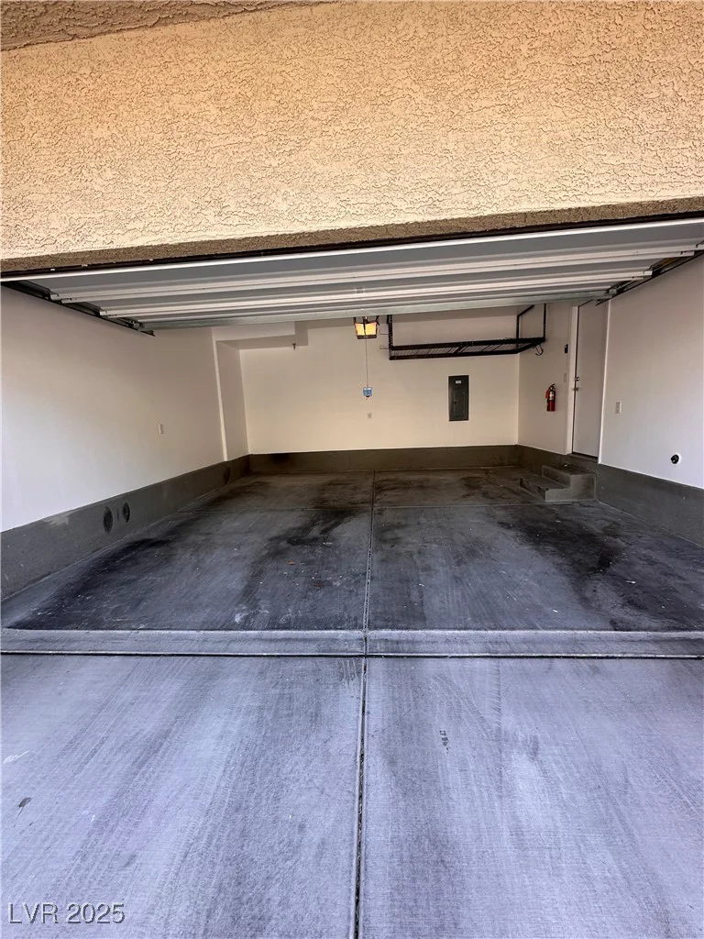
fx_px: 380
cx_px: 352
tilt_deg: -8.5
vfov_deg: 102.1
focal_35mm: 14
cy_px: 470
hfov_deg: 85.7
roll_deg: +2.0
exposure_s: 1/120
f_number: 2.2
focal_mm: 2.22
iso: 50
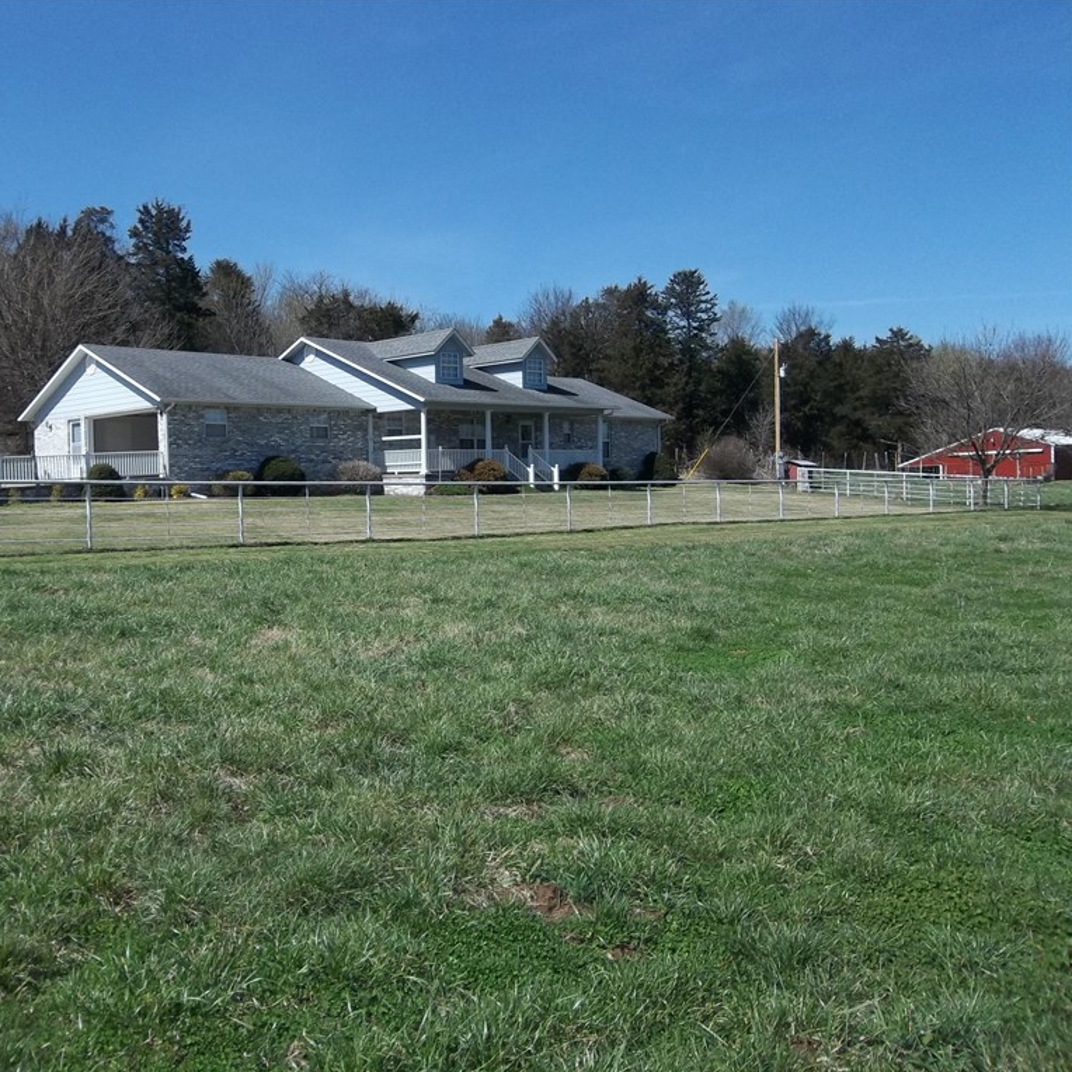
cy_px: 536
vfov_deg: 51.1
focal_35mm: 32
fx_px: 1121
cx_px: 361
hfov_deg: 50.2
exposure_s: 1/250
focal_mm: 4.9
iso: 80
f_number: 8.9
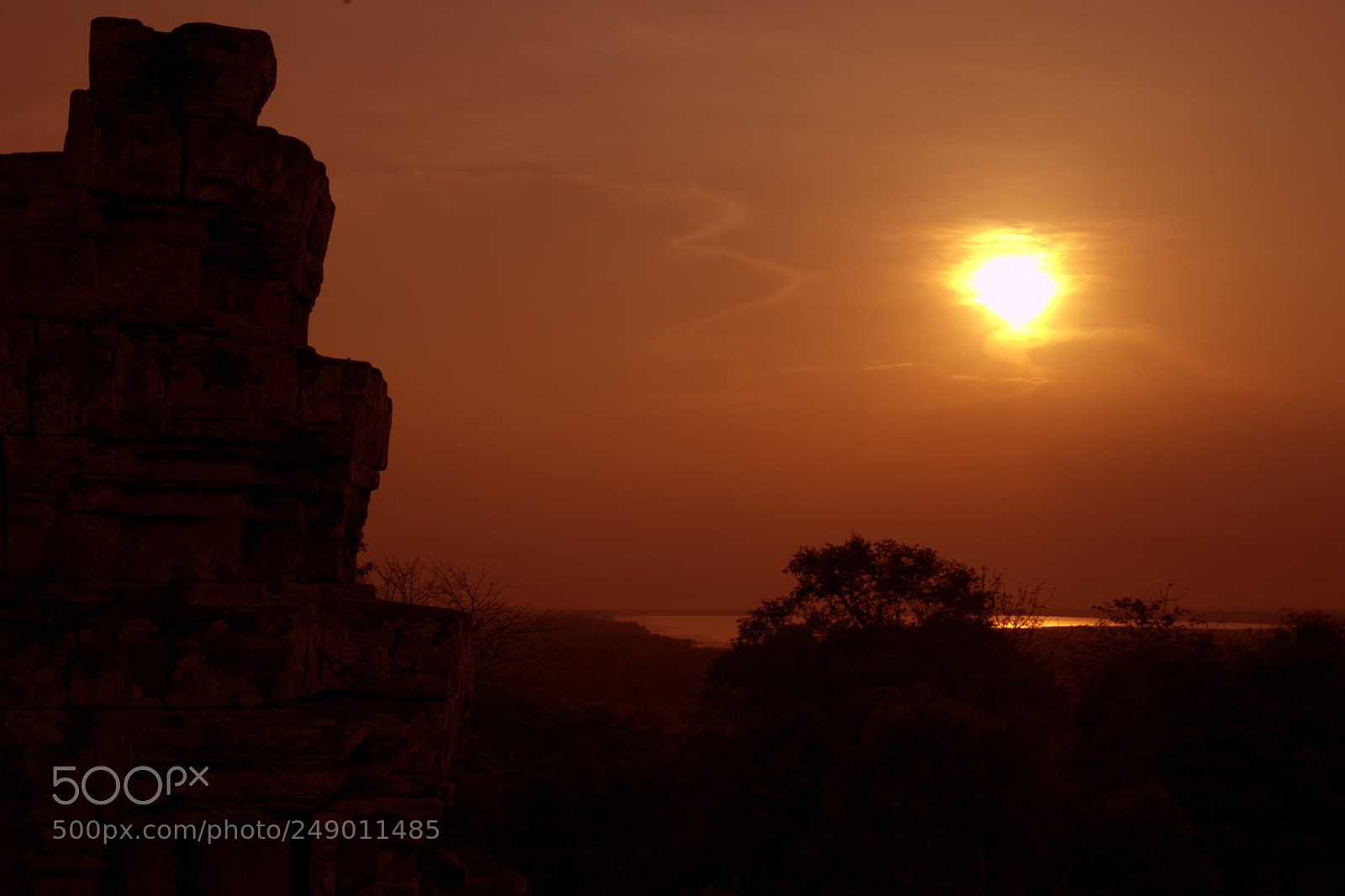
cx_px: 672
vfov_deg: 27.0
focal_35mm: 50
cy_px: 448
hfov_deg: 39.6
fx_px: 1868
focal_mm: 50
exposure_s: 1/200
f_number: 16
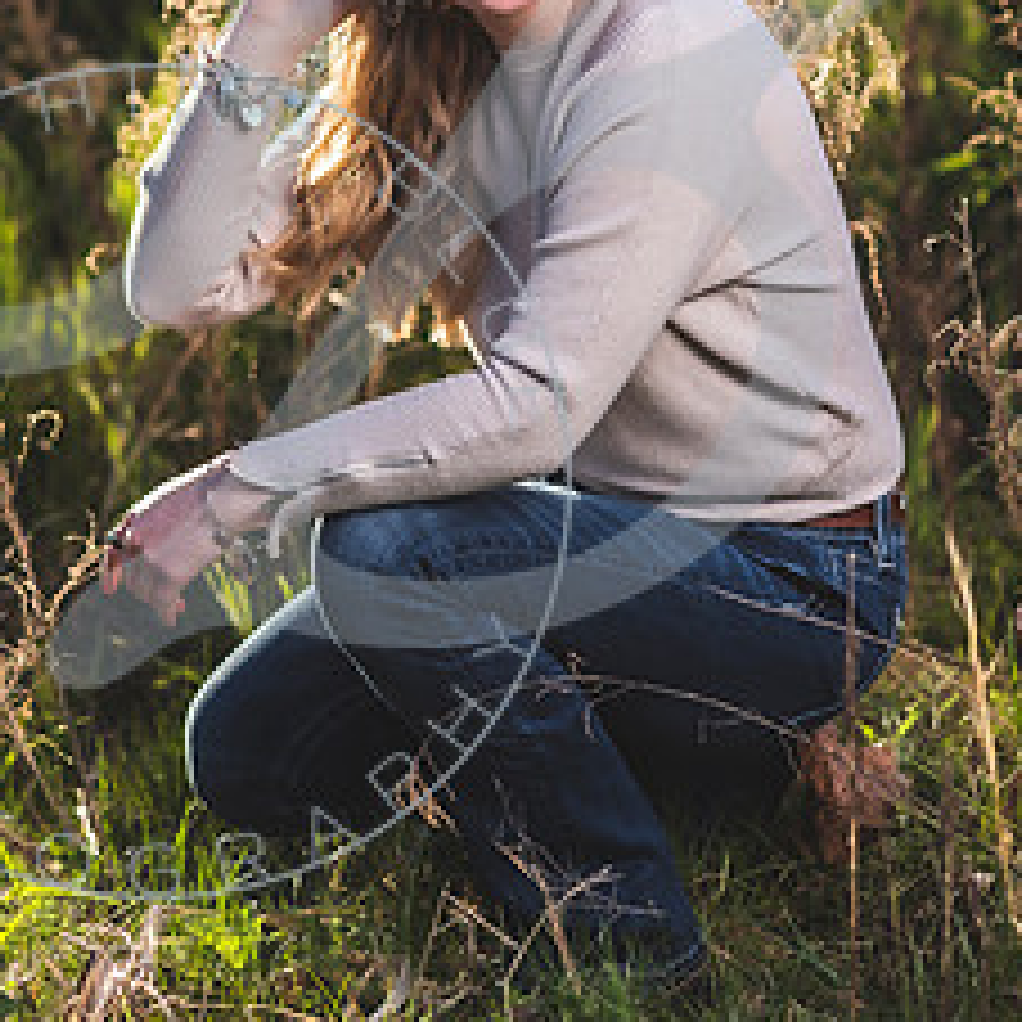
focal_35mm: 143
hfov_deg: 12.2
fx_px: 4777
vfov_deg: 12.1
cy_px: 140
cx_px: 356
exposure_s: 1/640
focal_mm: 85
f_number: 2.8
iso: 100
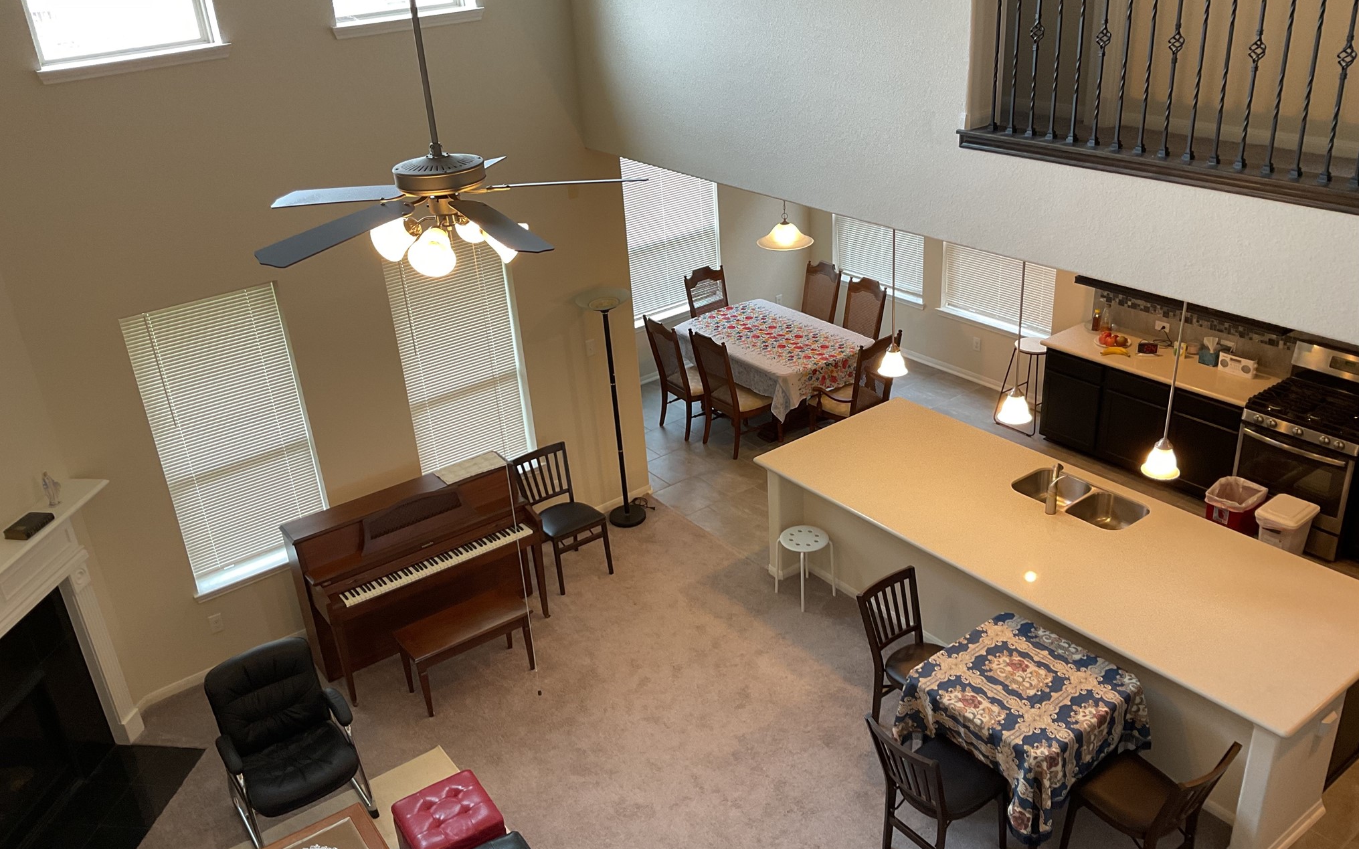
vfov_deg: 40.6
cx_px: 674
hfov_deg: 61.2
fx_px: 1148
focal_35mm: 31
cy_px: 426
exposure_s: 1/60
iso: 100
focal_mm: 3
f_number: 1.8
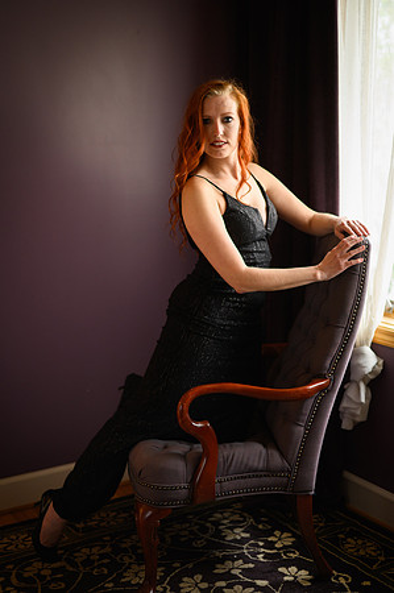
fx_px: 823
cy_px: 296
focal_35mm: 50
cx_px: 197
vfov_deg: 39.6
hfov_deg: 26.9
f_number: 1.8
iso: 400
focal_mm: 50
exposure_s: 1/80
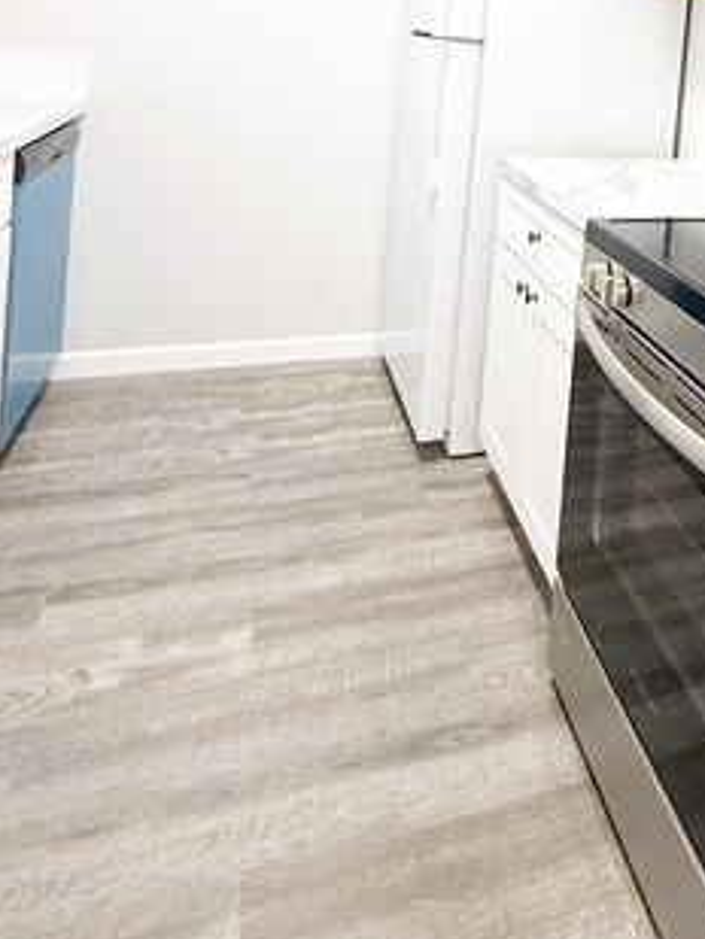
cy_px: 61
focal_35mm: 29
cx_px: 580
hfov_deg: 45.4
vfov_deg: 52.6
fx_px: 787
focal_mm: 2.22
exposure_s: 1/120
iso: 250
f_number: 2.2
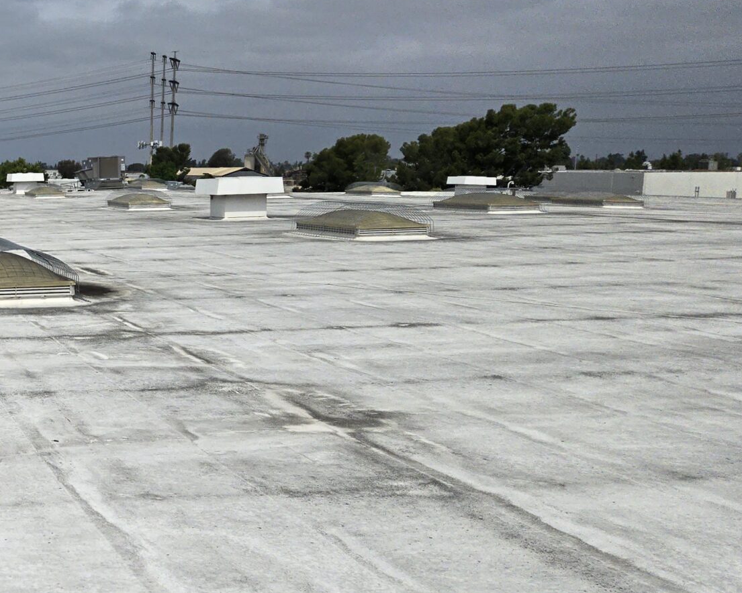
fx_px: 1142
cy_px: 302
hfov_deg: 31.6
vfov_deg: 29.1
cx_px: -86
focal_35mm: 52
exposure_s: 1/4883
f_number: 1.8
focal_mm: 5.4
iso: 25
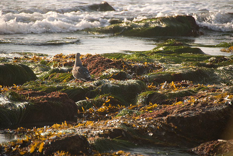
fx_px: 1944
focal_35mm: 300
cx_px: 116
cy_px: 78
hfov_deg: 6.9
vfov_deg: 4.6
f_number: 5.6
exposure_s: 1/160
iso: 250
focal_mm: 200
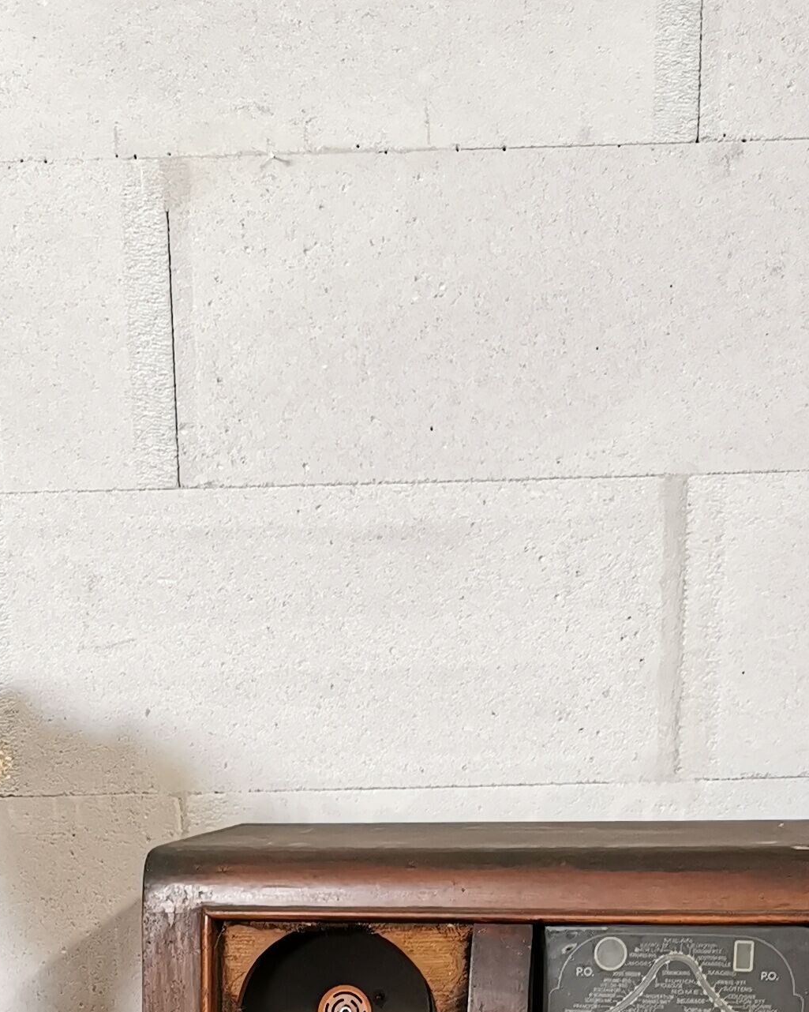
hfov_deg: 20.4
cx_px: 323
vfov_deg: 22.1
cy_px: 1409
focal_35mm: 75
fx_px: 2245
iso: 320
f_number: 1.8
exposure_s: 1/50
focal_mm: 5.58
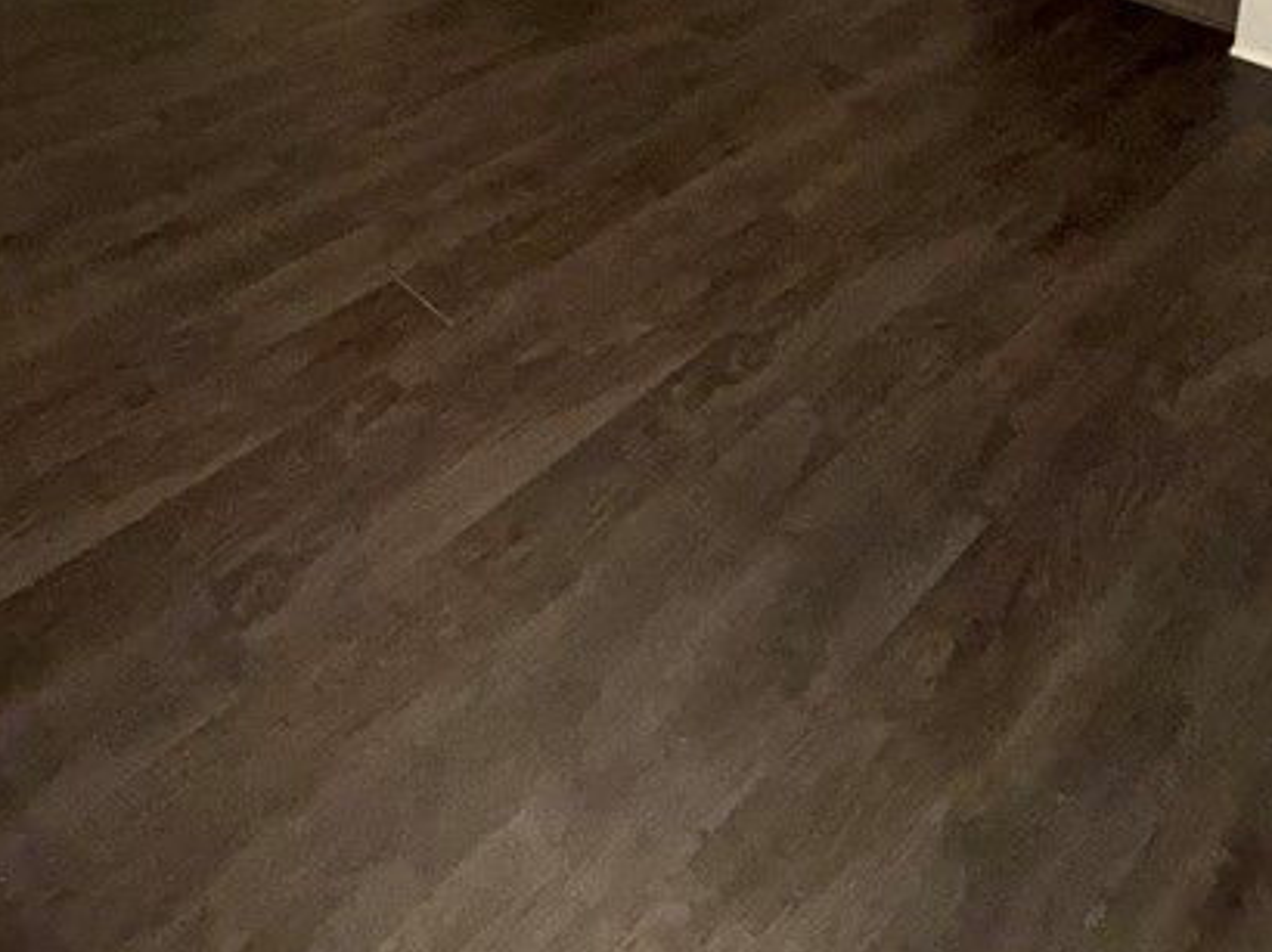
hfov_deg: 52.6
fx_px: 1285
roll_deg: +0.9
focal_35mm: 35
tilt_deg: -19.0
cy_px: -183
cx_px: 686
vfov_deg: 33.4
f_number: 2.2
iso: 400
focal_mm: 2.22
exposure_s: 1/60
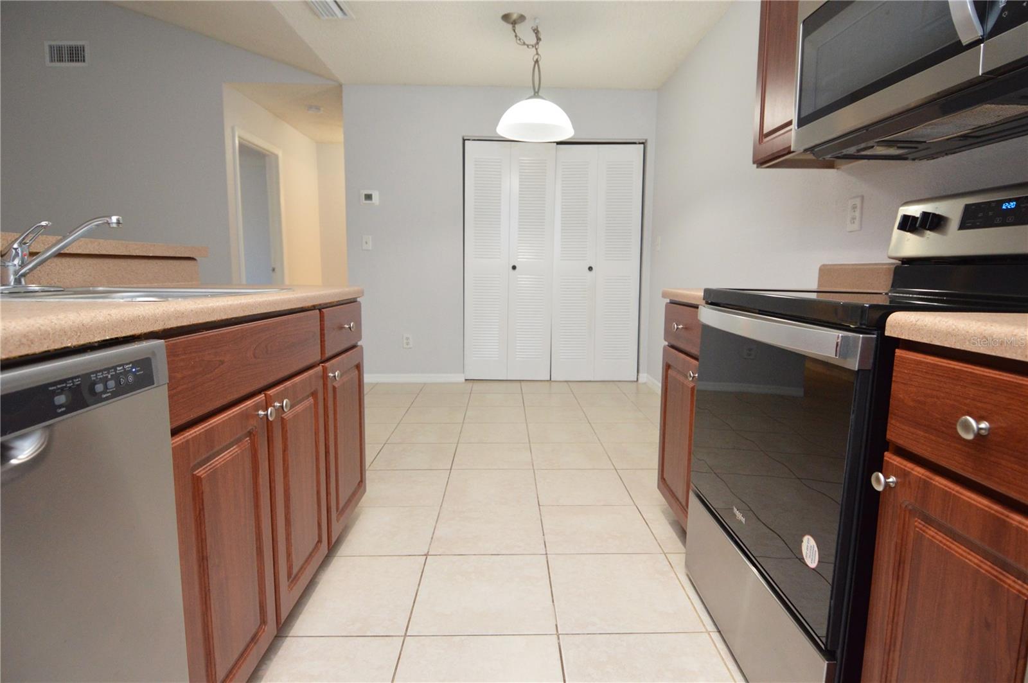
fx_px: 513
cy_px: 342
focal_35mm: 18
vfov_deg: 67.3
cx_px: 514
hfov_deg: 90.1
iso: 1100
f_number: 4
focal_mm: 12
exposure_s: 1/60
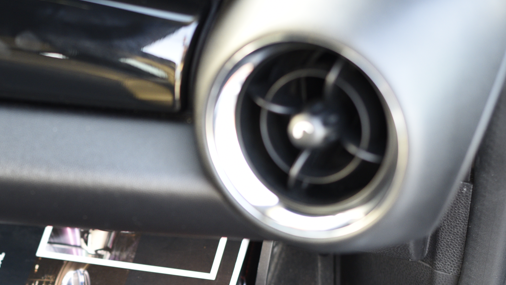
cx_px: 47
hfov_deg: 20.3
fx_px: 1382
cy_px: 318
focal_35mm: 103
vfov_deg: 11.6
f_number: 2.8
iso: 1000
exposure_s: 1/80
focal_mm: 50
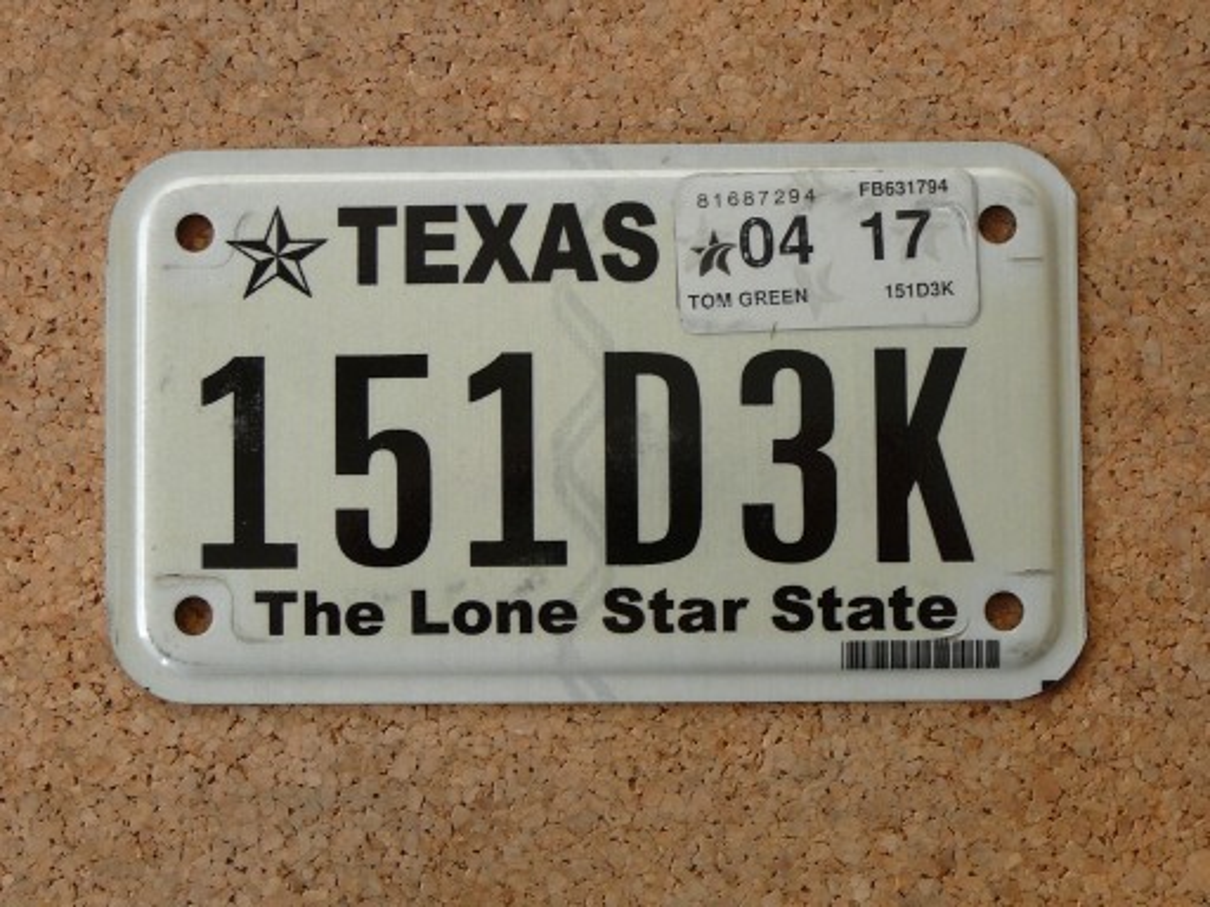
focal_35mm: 59
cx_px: 605
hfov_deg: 32.7
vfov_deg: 24.8
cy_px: 454
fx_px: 2062
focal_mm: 8.7
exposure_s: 1/50
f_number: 3.5
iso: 100
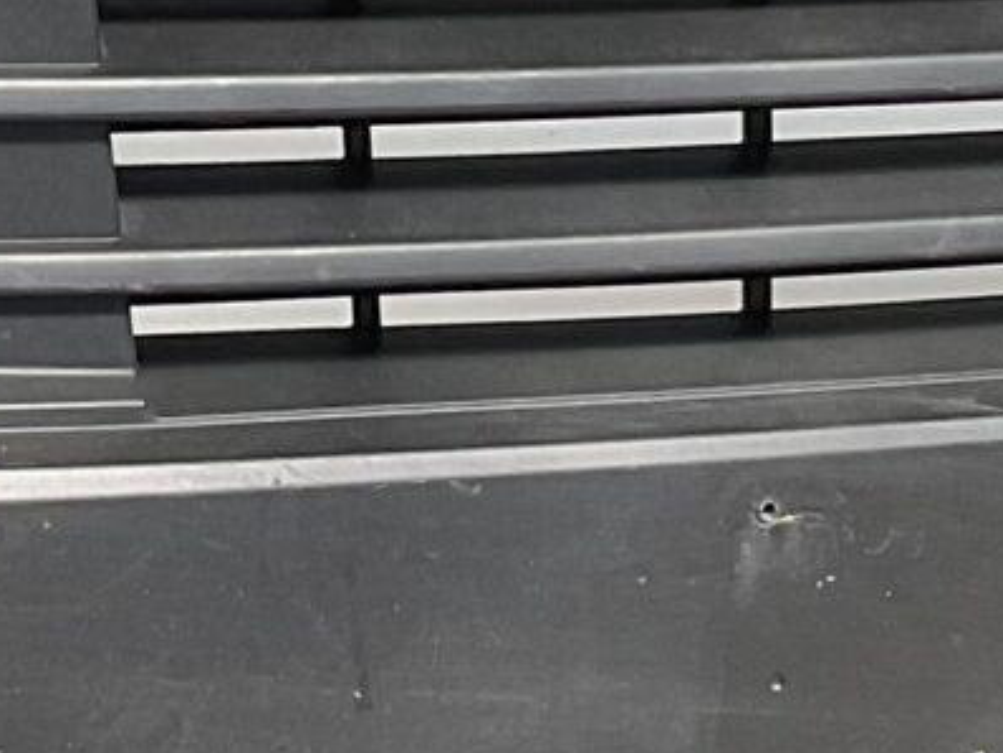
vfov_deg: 7.9
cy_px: 15
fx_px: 5420
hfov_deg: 10.6
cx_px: 291
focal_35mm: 187
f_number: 1.8
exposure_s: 1/265
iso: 16
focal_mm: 3
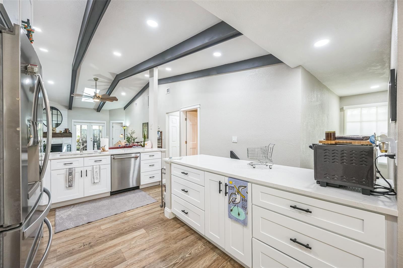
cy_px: 134
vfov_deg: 81.2
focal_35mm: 14
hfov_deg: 104.3
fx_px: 157
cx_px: 202
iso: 2000
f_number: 7.1
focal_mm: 14
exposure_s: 1/40
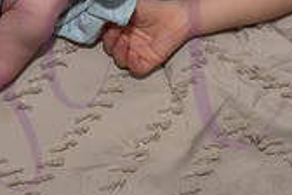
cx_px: 127
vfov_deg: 12.6
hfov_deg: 20.2
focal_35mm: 101
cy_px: -133
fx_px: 819
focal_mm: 28
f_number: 14
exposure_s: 1/320
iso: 800
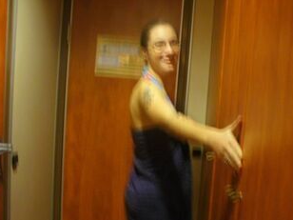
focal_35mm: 48
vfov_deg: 30.1
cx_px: 178
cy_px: 141
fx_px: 406
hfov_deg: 39.5
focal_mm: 6.1
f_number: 2.8
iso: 200
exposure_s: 1/10
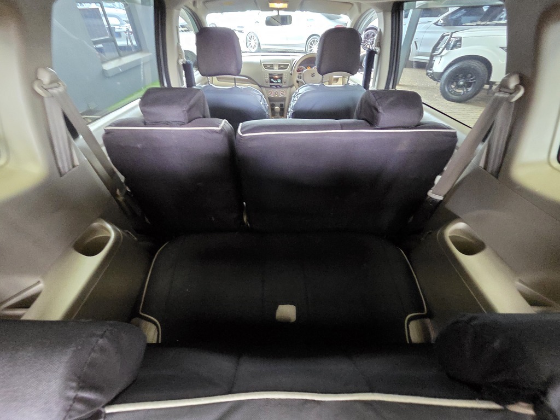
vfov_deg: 89.9
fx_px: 210
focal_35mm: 13
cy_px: 210
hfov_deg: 106.2
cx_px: 280
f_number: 2.2
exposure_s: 1/25
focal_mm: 2.2
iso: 2000
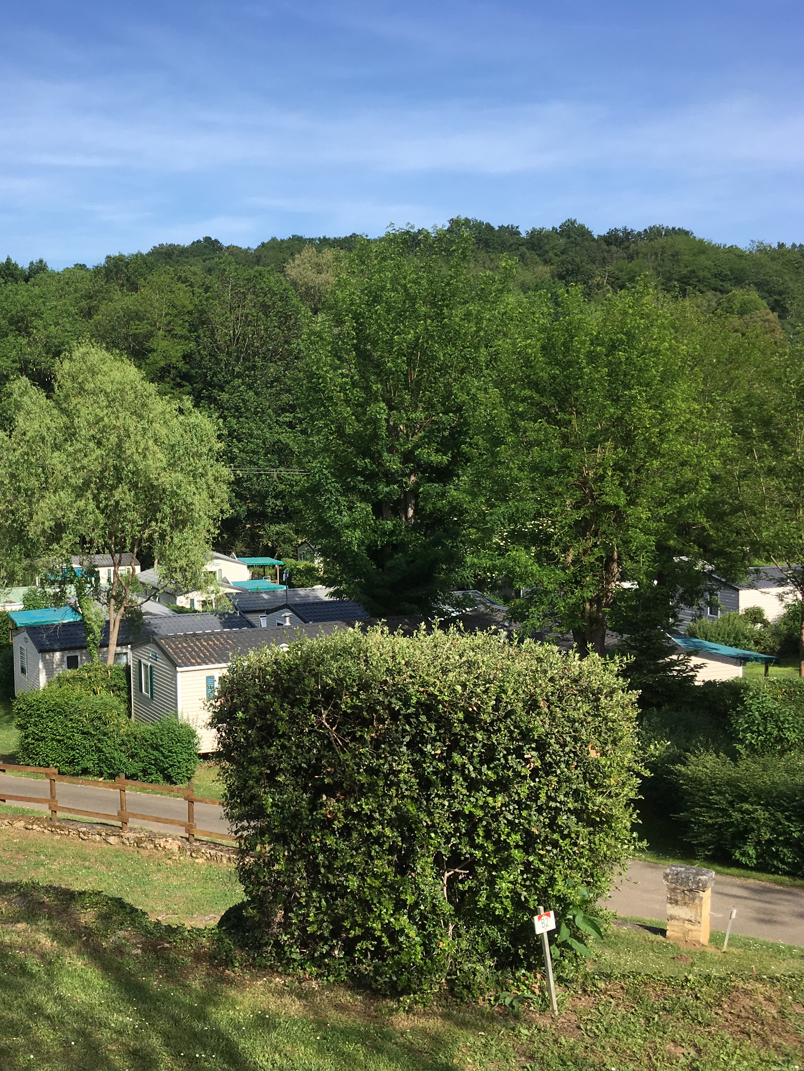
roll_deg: +1.4
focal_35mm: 39
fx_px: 1208
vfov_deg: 47.9
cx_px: 110
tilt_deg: -4.9
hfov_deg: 35.1
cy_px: 536
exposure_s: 1/1570
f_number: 2.2
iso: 25
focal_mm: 4.15
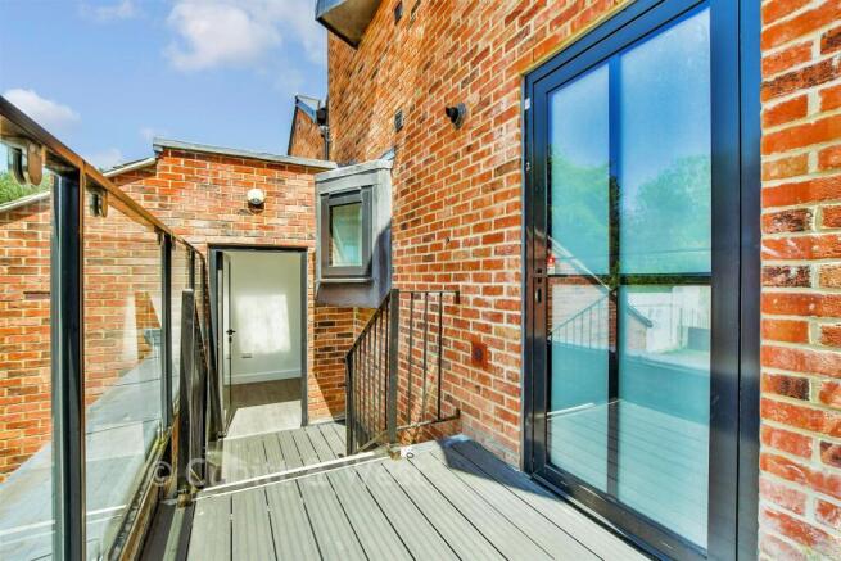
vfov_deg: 77.4
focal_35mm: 15
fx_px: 350
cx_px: 420
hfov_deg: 100.4
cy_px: 280
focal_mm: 10
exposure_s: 1/200
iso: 160
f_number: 8
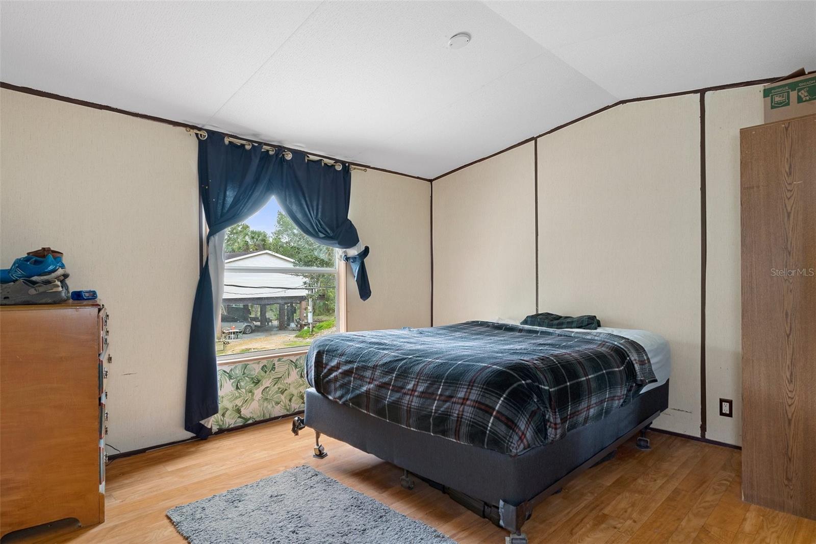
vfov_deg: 63.2
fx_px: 442
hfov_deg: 85.4
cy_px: 272
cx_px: 408
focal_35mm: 20
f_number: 8
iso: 320
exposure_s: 1.3
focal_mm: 13
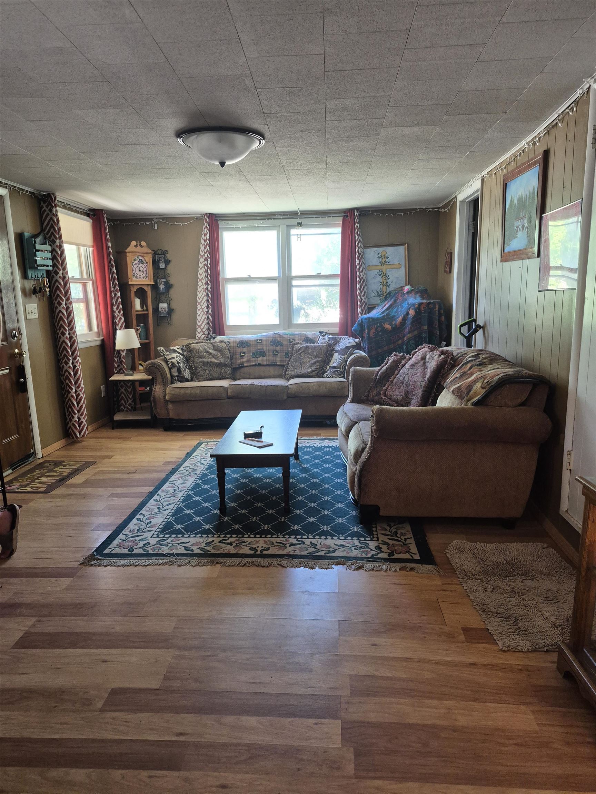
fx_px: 528
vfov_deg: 73.9
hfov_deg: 58.9
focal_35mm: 23
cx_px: 298
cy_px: 397
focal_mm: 5.4
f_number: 1.8
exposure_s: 1/120
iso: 500
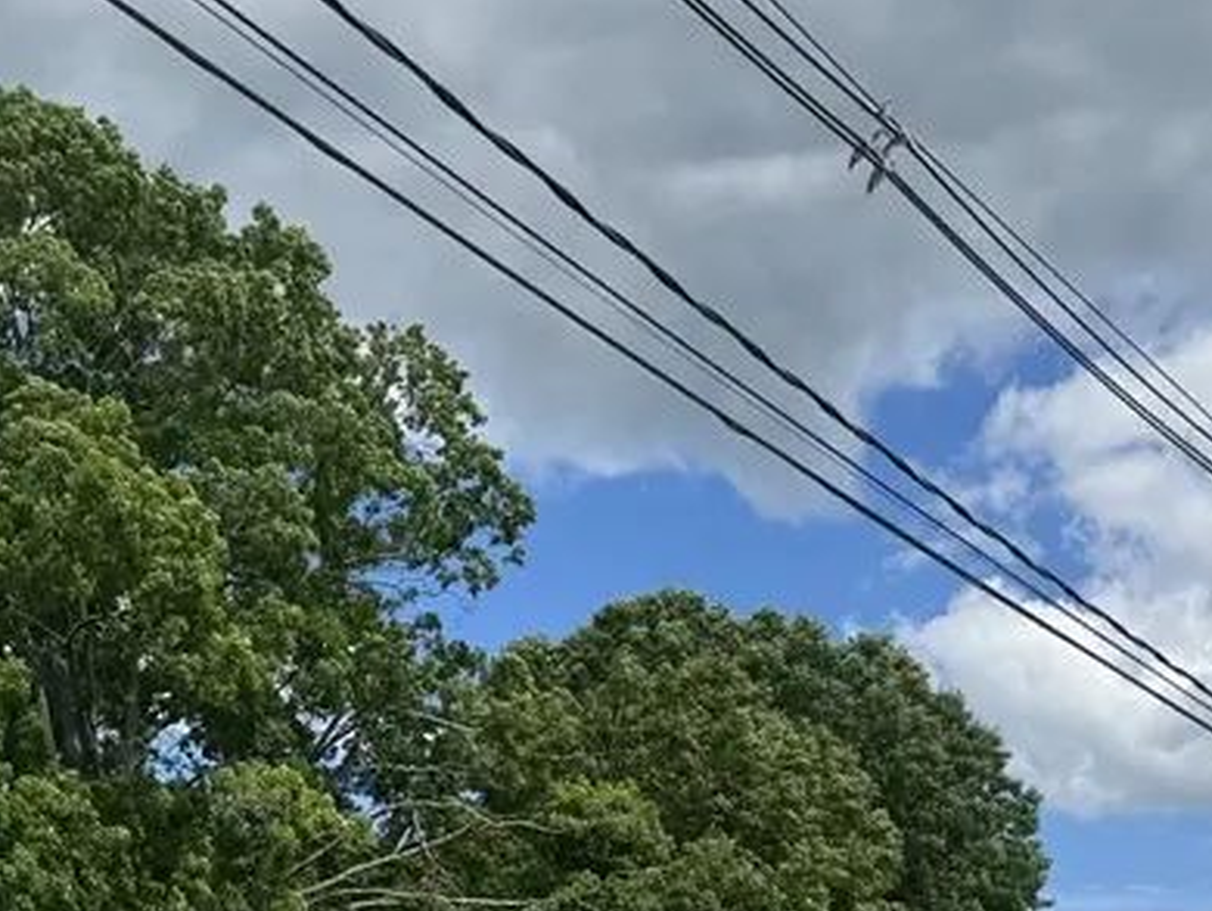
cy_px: 889
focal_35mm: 63
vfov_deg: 22.5
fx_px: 2207
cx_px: 339
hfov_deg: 30.3
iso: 80
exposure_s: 1/5348
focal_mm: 6.76
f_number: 1.78
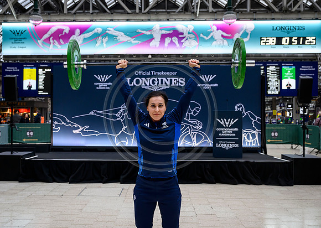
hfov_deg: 49.1
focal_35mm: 39
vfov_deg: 36.0
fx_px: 351
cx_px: 146
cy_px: 113
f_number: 5
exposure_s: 1/100
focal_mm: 36
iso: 2000
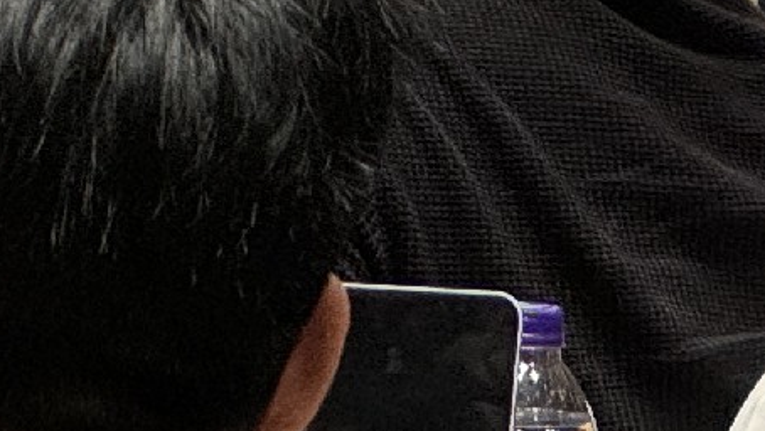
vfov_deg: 2.7
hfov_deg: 4.8
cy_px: -1059
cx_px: -827
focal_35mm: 443
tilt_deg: +1.6
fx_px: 8991
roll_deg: +0.5
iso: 200
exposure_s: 1/89
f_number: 2.8
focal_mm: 9
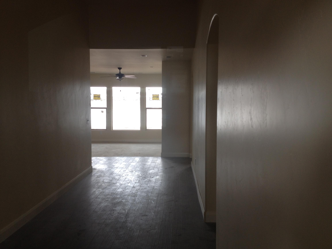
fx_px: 336
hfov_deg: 52.6
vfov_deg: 40.7
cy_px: 124
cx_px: 166
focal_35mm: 35
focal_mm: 4.28
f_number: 2.4
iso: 50
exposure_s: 1/60
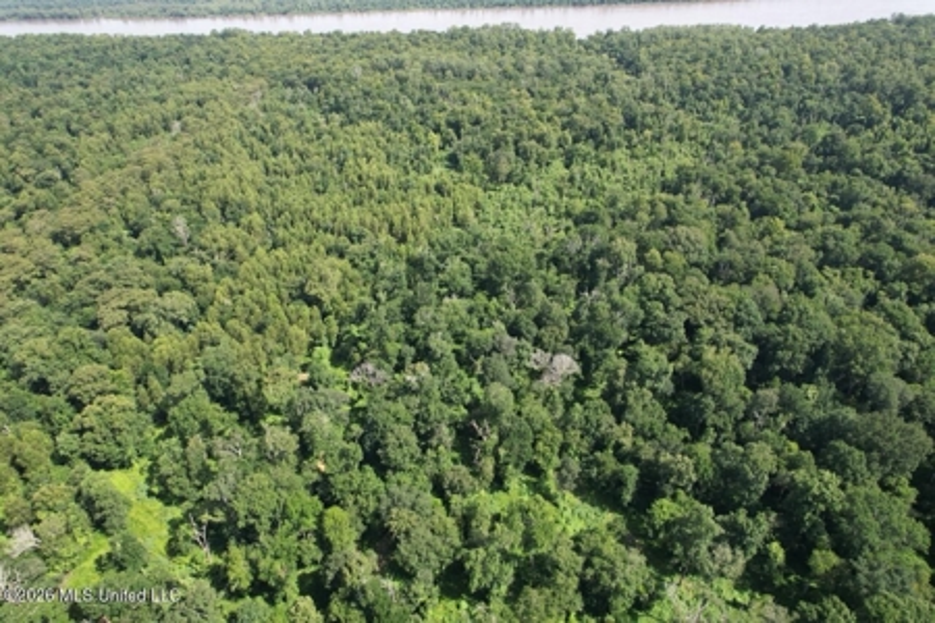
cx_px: 468
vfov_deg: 57.2
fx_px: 571
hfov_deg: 78.6
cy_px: 312
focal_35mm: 22
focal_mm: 8.38
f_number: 2.8
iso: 100
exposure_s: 1/640
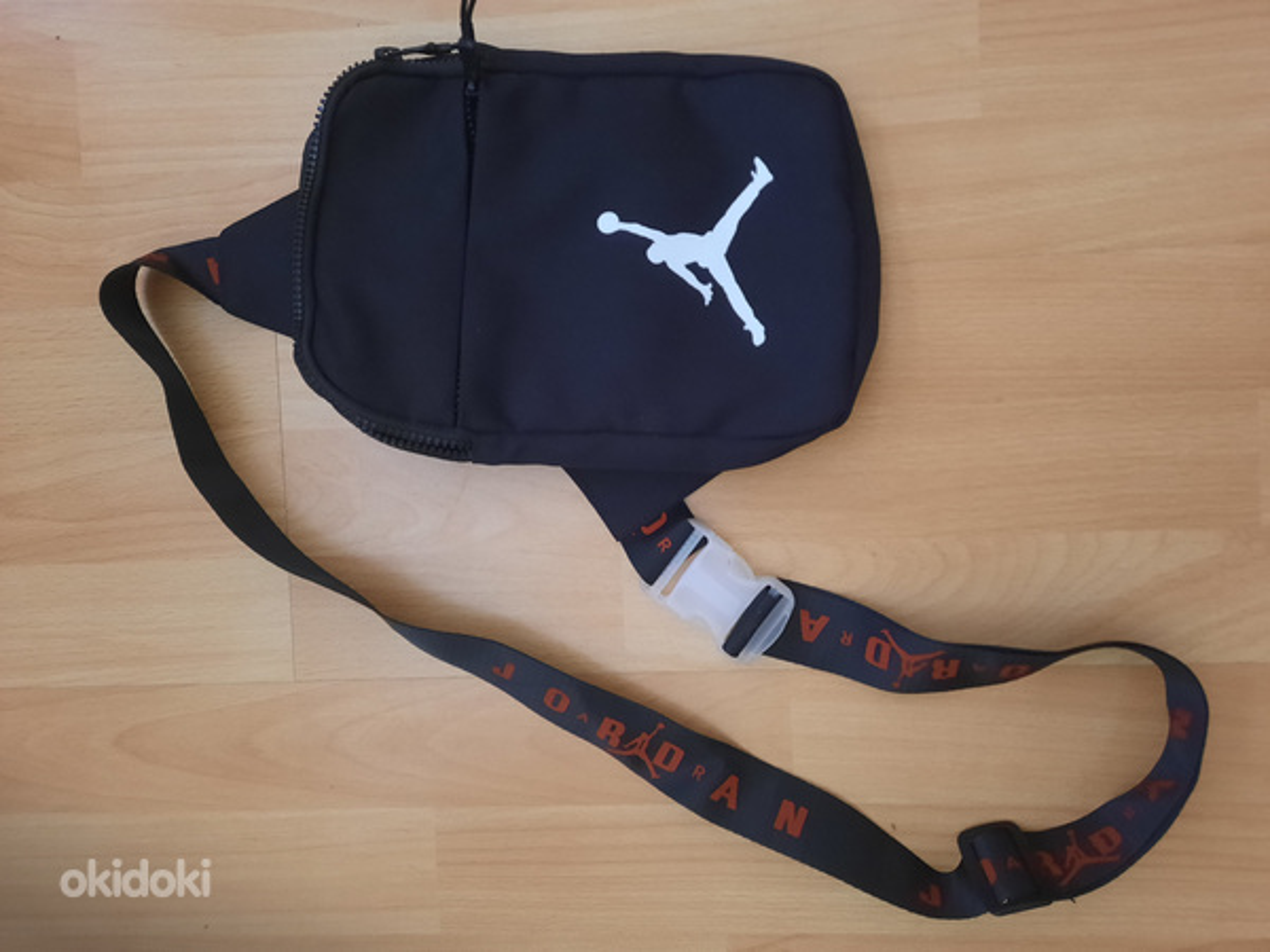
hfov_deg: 69.4
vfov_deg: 54.9
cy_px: 476
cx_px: 635
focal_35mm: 25
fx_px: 917
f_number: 2
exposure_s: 1/25
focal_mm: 4.6
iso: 500
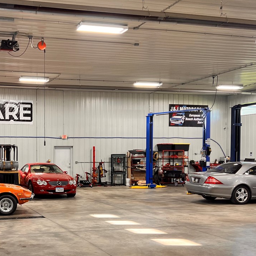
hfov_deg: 32.4
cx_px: 47
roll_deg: +0.7
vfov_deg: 33.1
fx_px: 427
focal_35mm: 51
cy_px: 170
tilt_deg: -3.7
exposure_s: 1/120
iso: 100
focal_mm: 5.7
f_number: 1.5
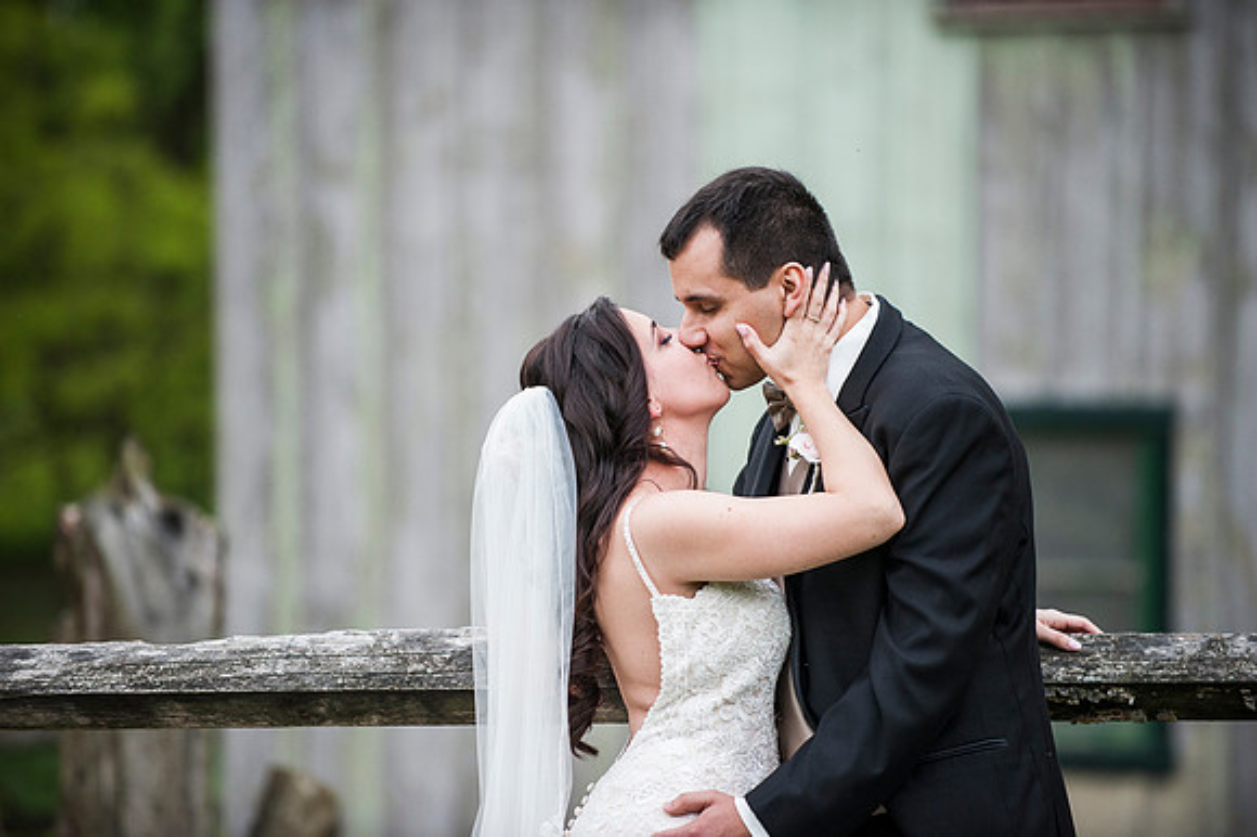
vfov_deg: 7.2
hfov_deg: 10.8
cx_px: 628
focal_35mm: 190
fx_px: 6630
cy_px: 418
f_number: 2.8
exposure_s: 1/3200
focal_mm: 190
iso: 800
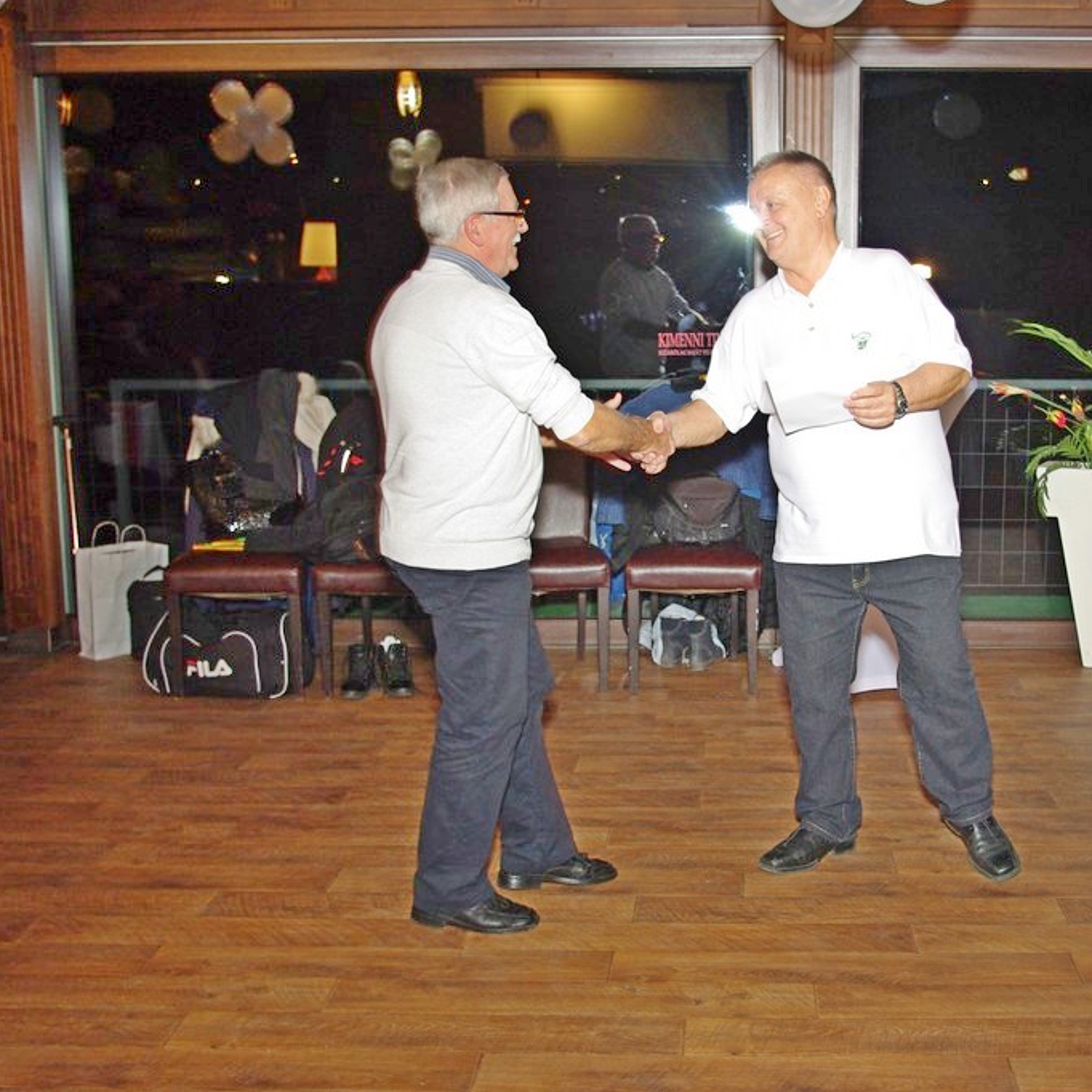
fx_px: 1642
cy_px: 547
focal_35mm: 46
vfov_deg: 36.8
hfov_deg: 36.4
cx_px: 735
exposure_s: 1/45
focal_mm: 24.38
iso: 400
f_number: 4
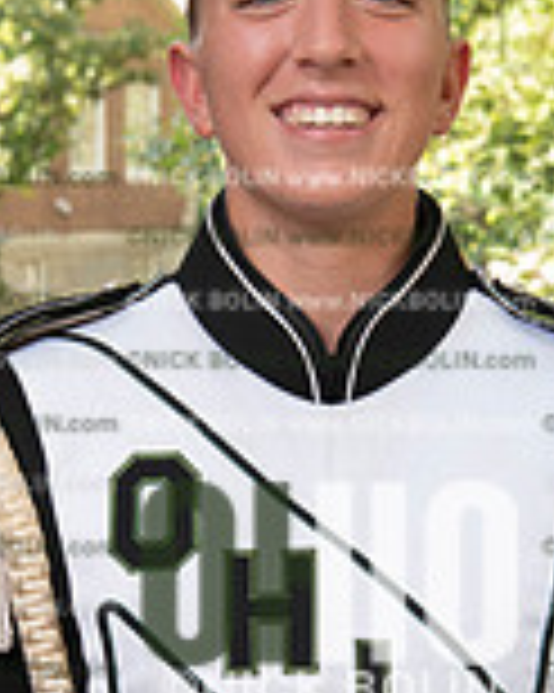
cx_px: 329
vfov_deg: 14.0
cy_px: 608
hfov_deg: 11.3
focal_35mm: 137
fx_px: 2811
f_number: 8
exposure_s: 1/100
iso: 800
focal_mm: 50
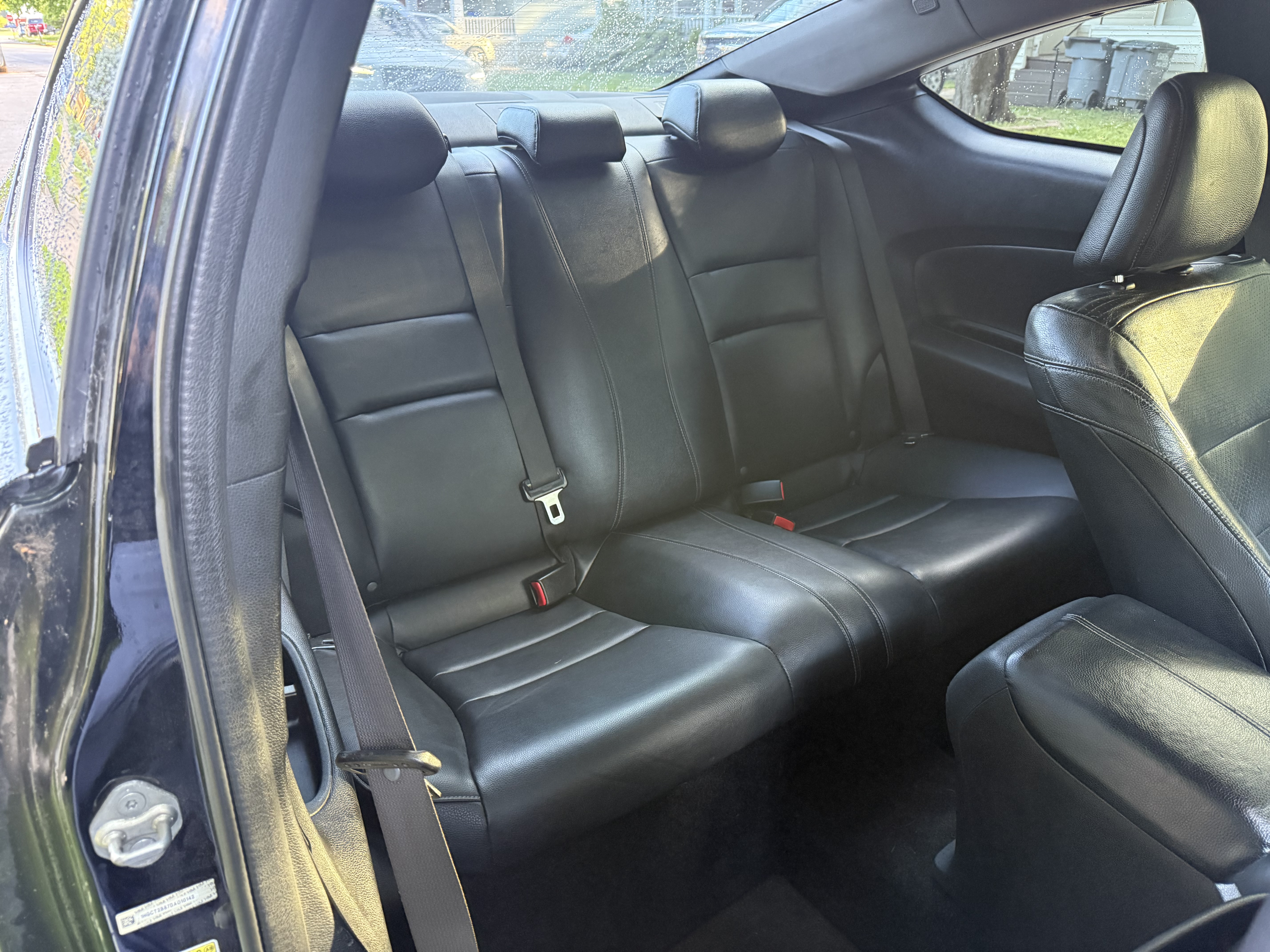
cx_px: 635
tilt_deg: -26.2
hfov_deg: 71.6
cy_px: 476
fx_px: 881
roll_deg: +0.5
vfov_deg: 56.8
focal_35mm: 24
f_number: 1.78
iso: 800
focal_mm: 6.76
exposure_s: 1/60
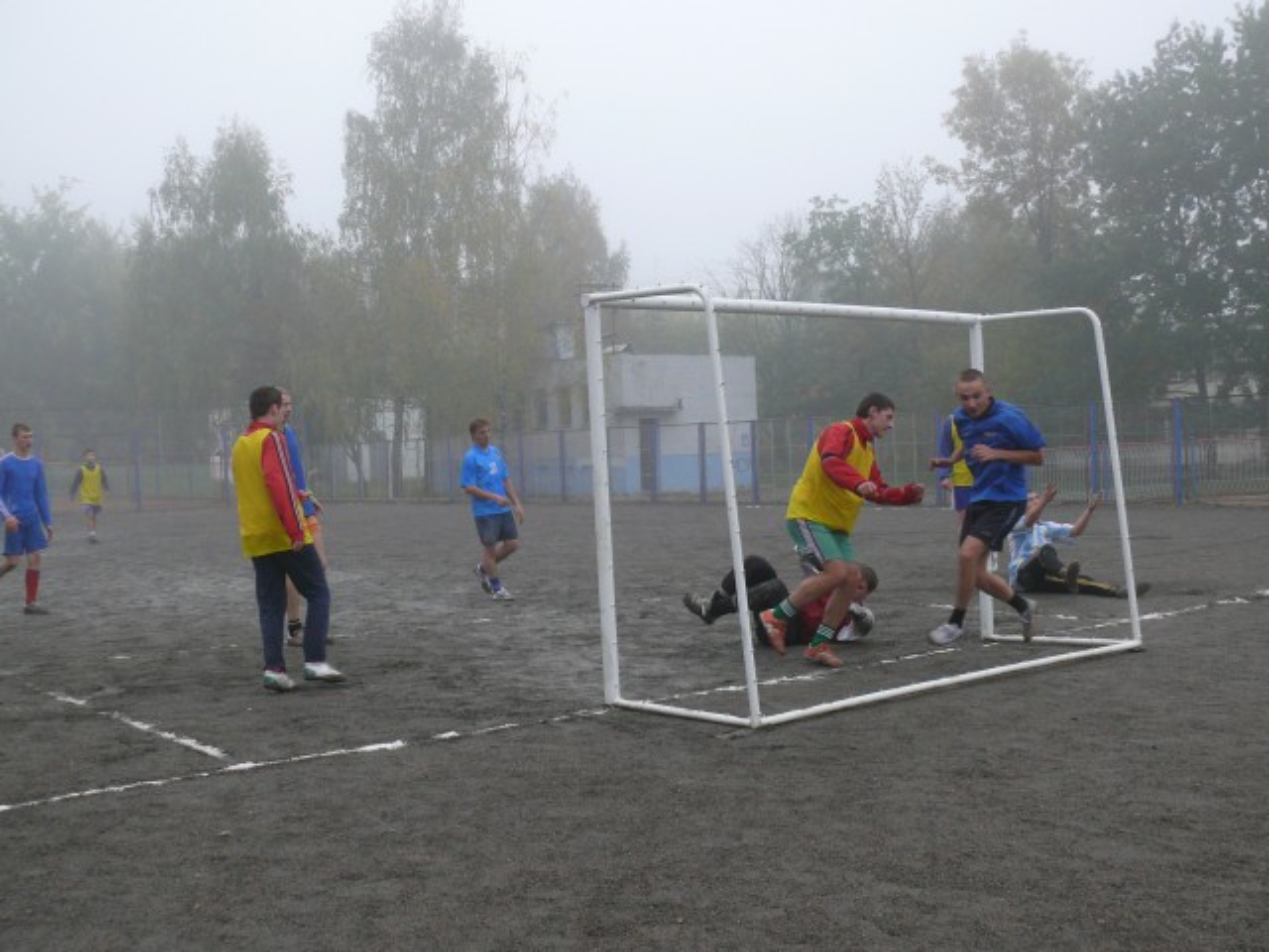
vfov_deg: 36.0
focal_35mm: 40
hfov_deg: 46.8
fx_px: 1466
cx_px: 634
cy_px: 476
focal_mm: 8
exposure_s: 1/320
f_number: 2.8
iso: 200
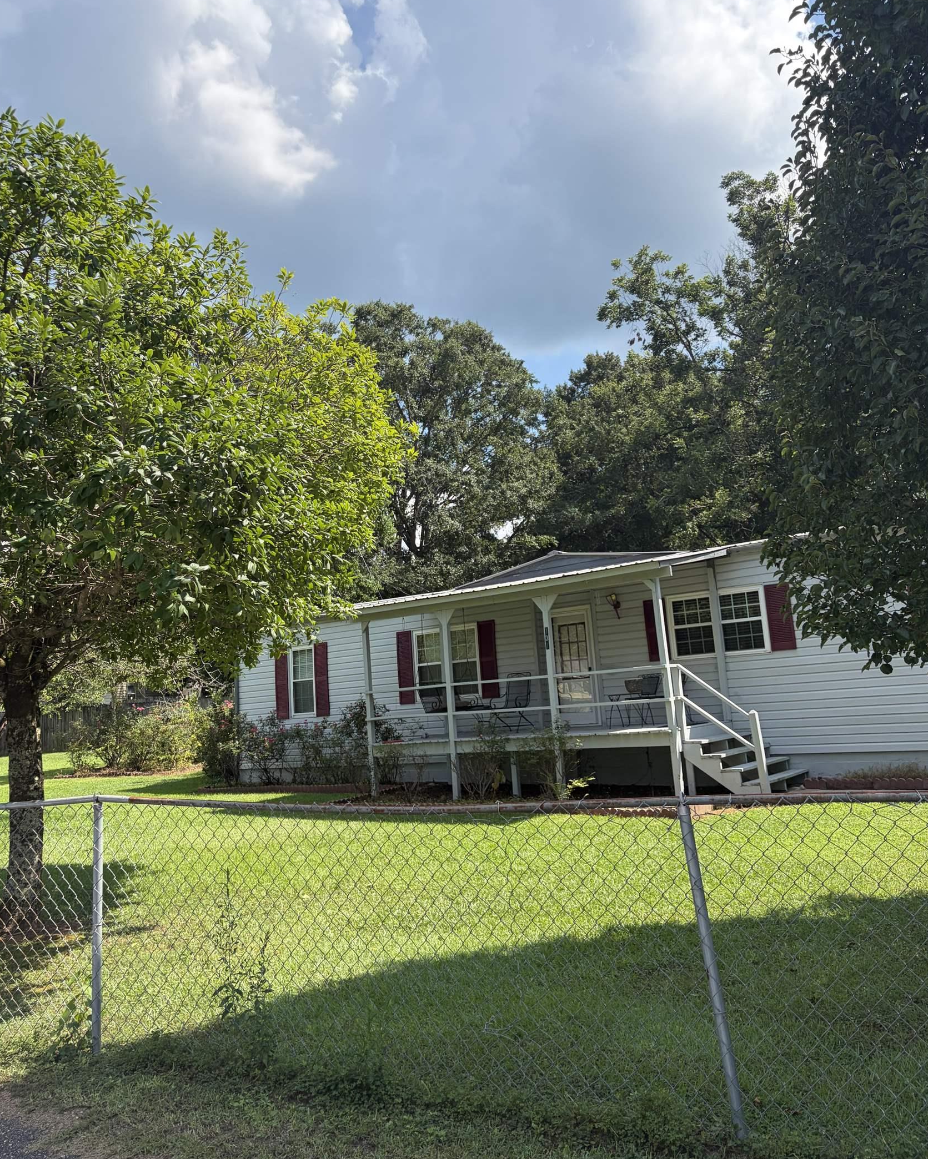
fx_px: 961
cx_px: 455
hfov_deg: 51.5
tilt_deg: +11.4
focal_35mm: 28
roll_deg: +4.2
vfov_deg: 62.2
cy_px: 560
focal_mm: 5.96
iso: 50
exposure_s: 1/2208
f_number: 1.6
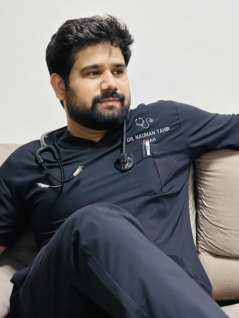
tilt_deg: -3.0
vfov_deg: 27.8
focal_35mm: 70
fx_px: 644
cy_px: 171
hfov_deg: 21.0
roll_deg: -0.2
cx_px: 113
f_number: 1.78
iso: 800
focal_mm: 6.86
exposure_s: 1/37
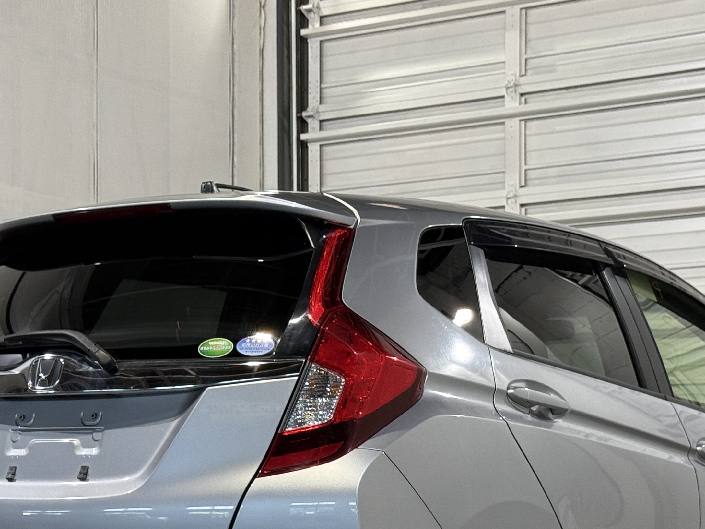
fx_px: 1813
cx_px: 364
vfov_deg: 16.4
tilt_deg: +1.0
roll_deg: +0.1
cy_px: 477
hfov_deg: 22.0
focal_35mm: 89
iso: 100
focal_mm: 6.76
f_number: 1.78
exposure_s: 1/60
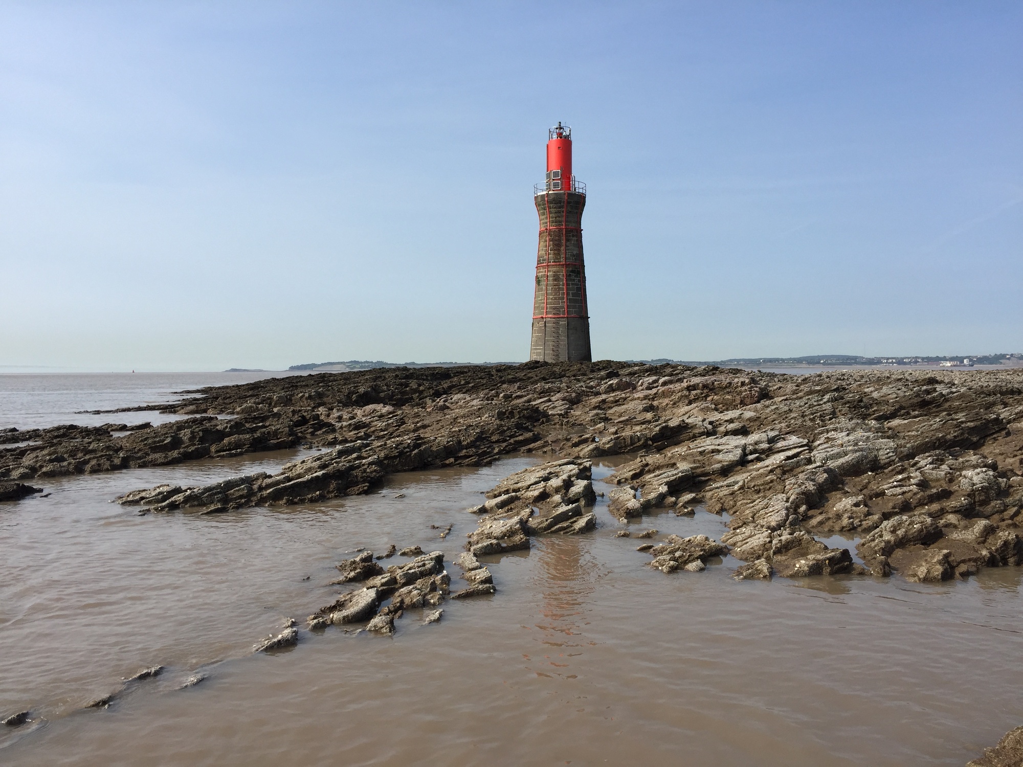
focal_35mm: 29
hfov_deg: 61.7
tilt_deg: -0.9
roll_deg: -0.2
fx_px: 857
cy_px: 384
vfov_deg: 48.2
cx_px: 512
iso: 32
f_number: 2.2
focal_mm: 4.15
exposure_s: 1/2083
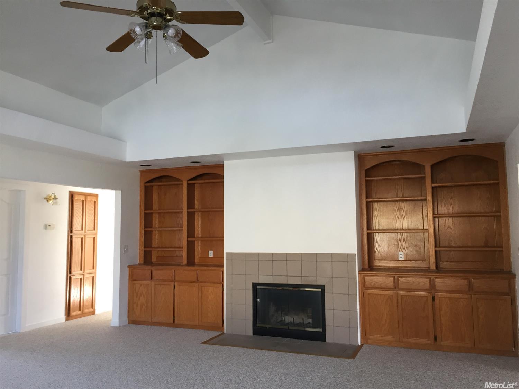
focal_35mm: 29
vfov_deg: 48.2
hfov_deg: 61.7
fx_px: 435
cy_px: 194
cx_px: 260
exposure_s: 1/30
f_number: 2.2
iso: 80
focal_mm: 4.15
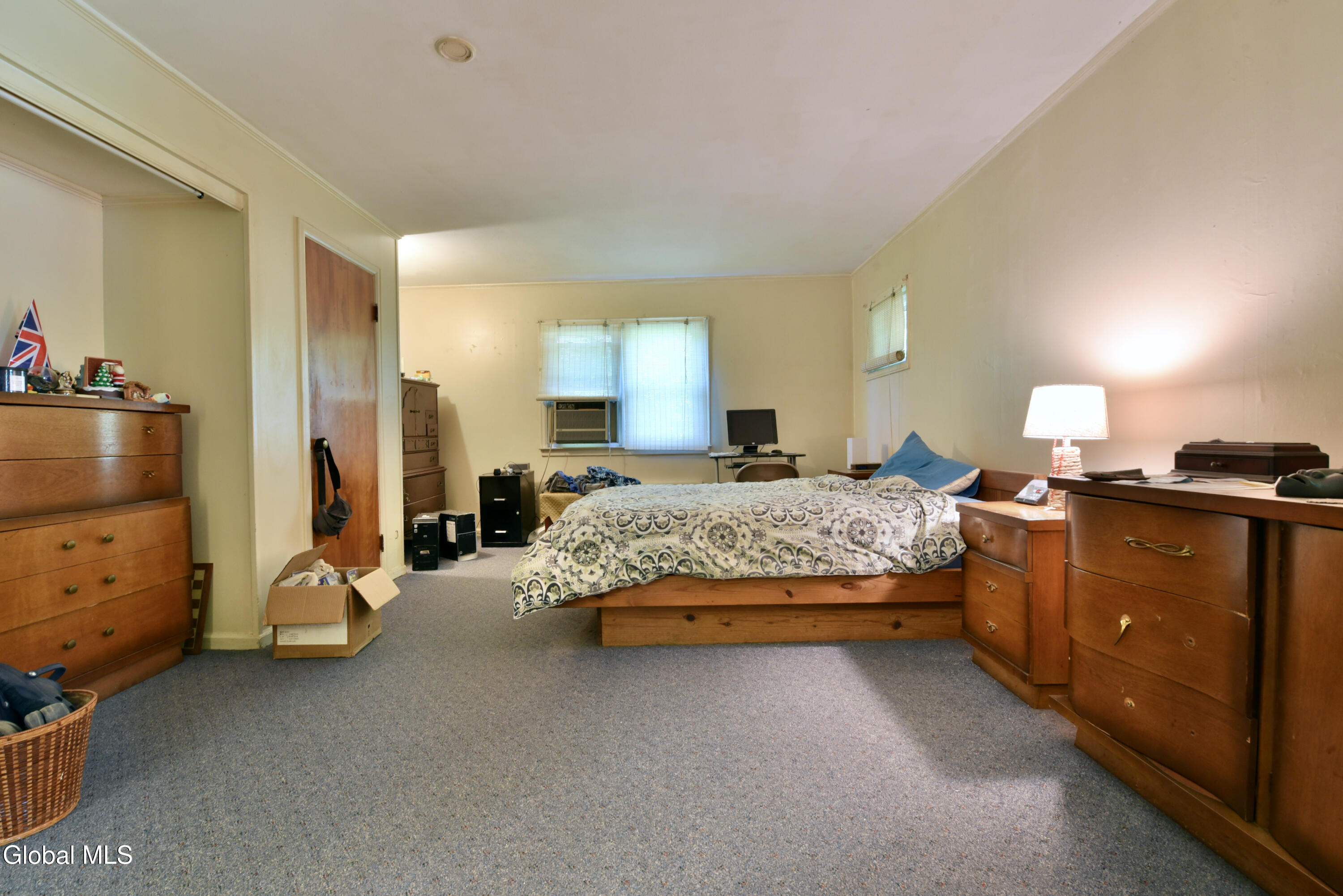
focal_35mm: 14
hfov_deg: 104.2
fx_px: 522
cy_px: 448
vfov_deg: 81.3
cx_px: 672
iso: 800
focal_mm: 14
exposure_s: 1/1.3
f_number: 11
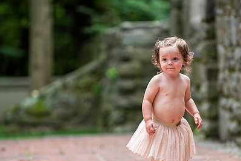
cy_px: 109
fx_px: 2042
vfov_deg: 4.5
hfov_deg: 6.8
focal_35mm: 305
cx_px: 148
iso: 640
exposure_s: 1/1250
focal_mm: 200
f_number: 2.8
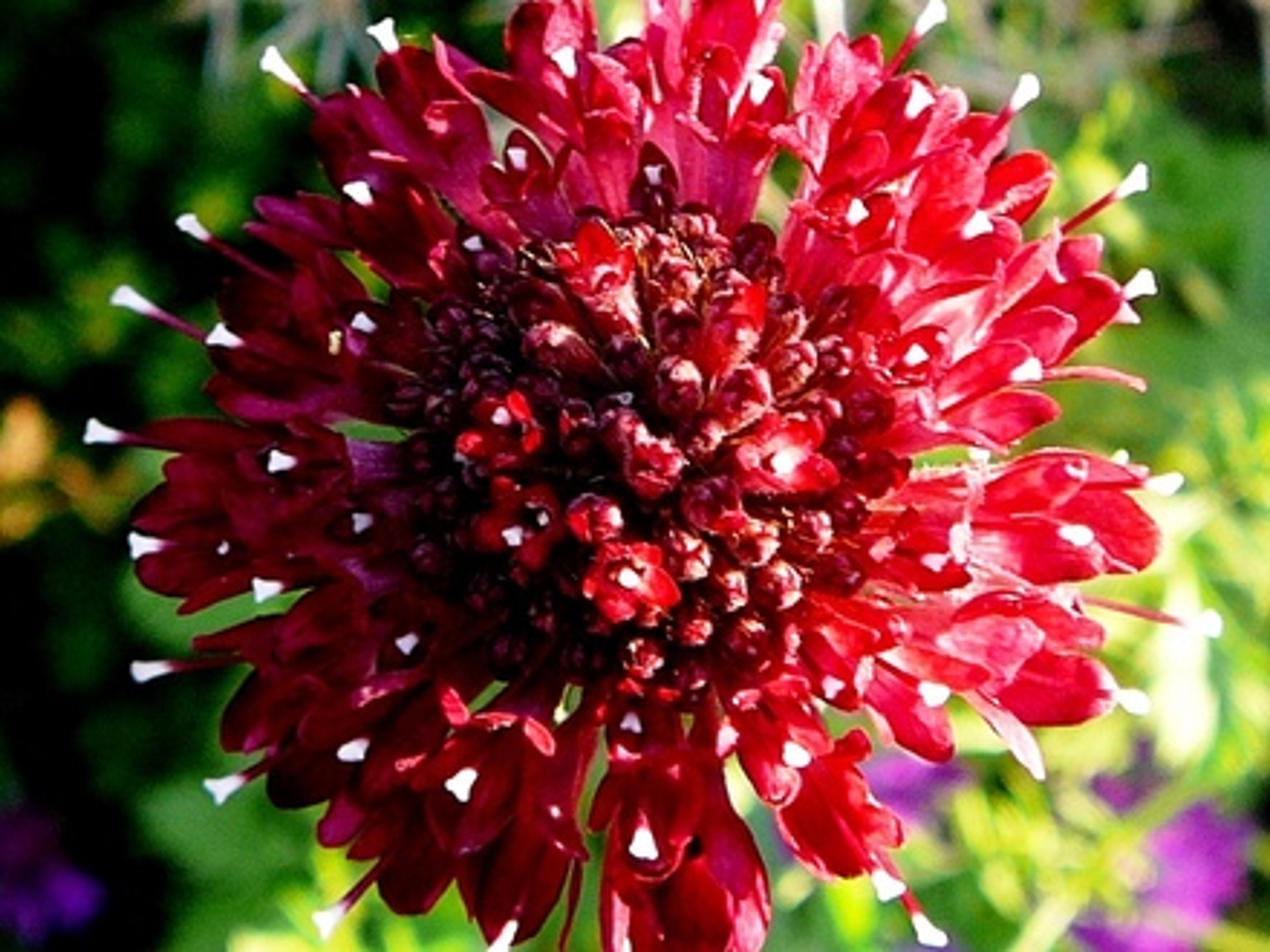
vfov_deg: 40.7
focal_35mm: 35
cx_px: 635
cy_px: 476
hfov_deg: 52.6
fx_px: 1284
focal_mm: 5.2
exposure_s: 1/100
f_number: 2.8
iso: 80
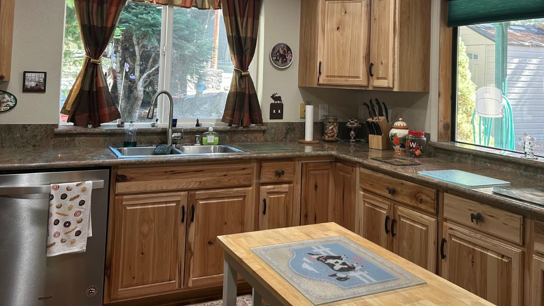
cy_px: 62
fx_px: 505
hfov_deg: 56.6
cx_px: 289
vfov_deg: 32.8
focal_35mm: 35
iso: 100
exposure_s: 1/120
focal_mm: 5.7
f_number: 1.5
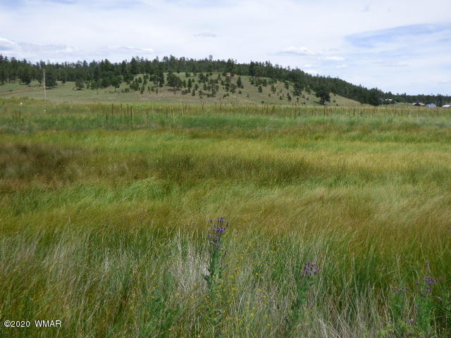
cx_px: 226
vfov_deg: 33.6
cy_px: 169
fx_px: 560
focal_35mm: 43
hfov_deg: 43.9
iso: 100
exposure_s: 1/800
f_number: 3.6
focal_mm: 7.37
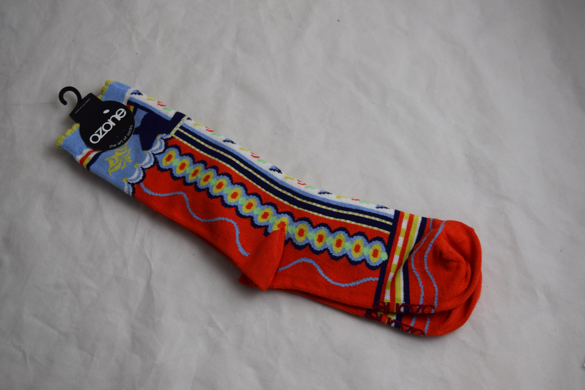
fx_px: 731
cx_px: 292
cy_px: 195
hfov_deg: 43.6
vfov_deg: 29.9
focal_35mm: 45
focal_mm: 30
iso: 400
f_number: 5.6
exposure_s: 1/125
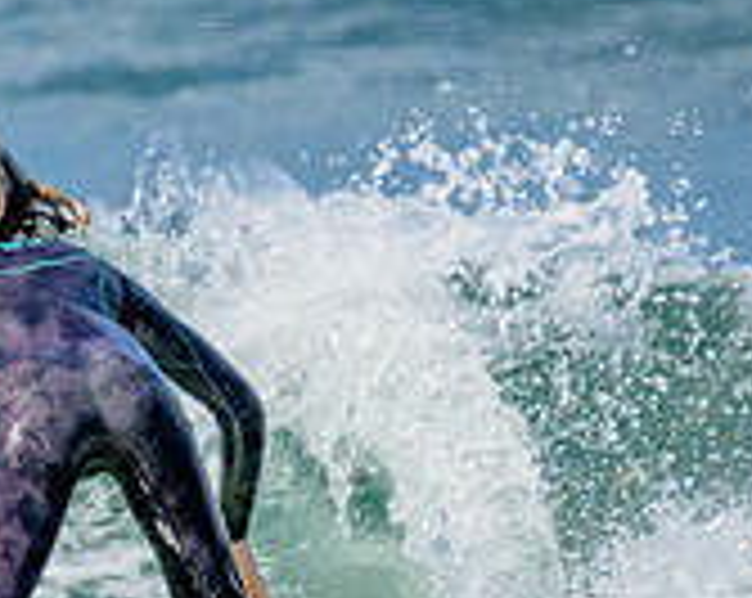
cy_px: 648
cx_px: -131
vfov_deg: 0.4
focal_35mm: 3458
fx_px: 76828
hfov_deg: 0.6
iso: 2000
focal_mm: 800
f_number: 11
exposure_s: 1/1250
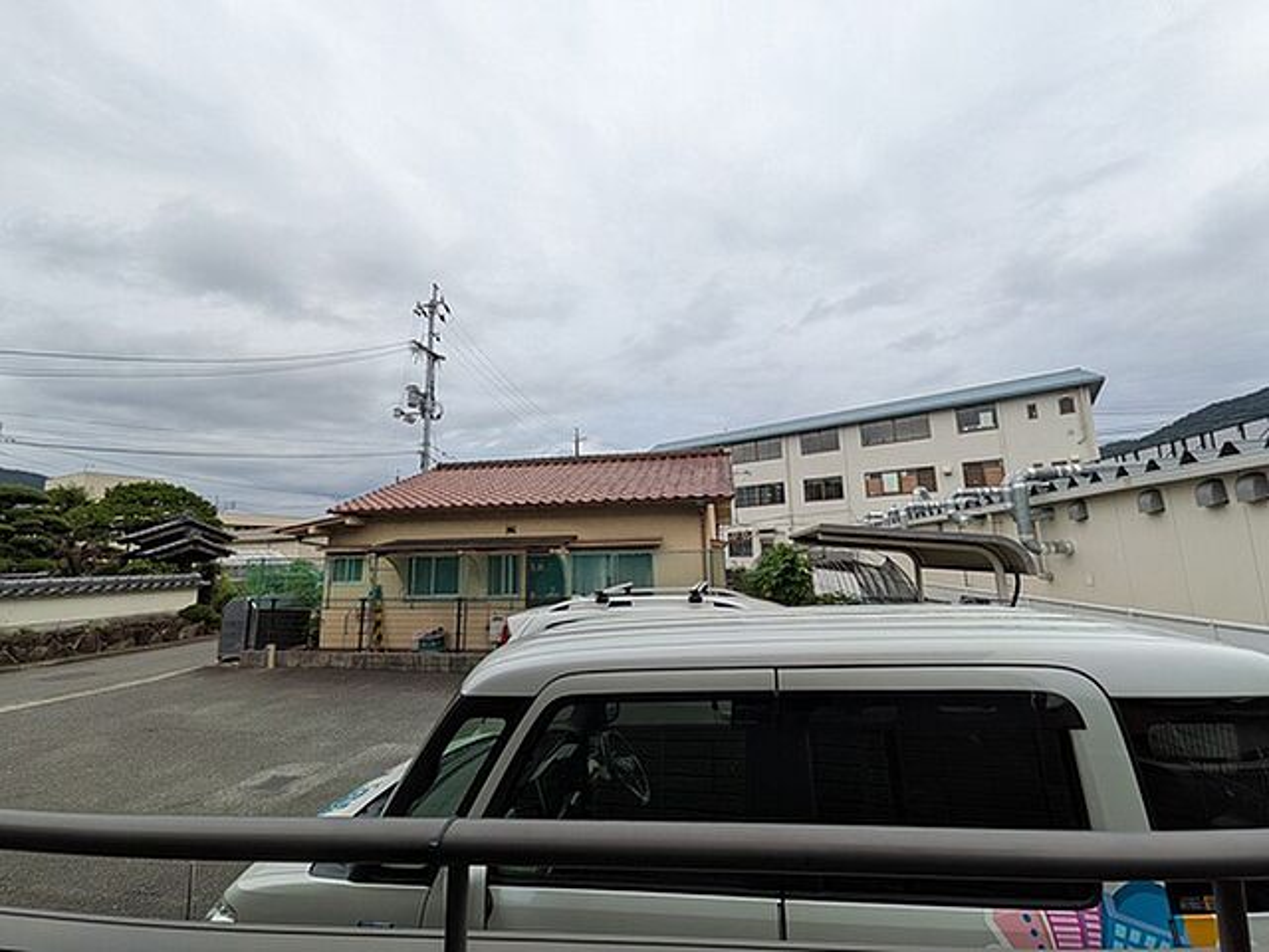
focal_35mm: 14
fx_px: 513
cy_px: 476
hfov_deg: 102.1
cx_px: 634
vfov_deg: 85.7
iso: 57
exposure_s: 1/621
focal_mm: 1.85
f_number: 2.2
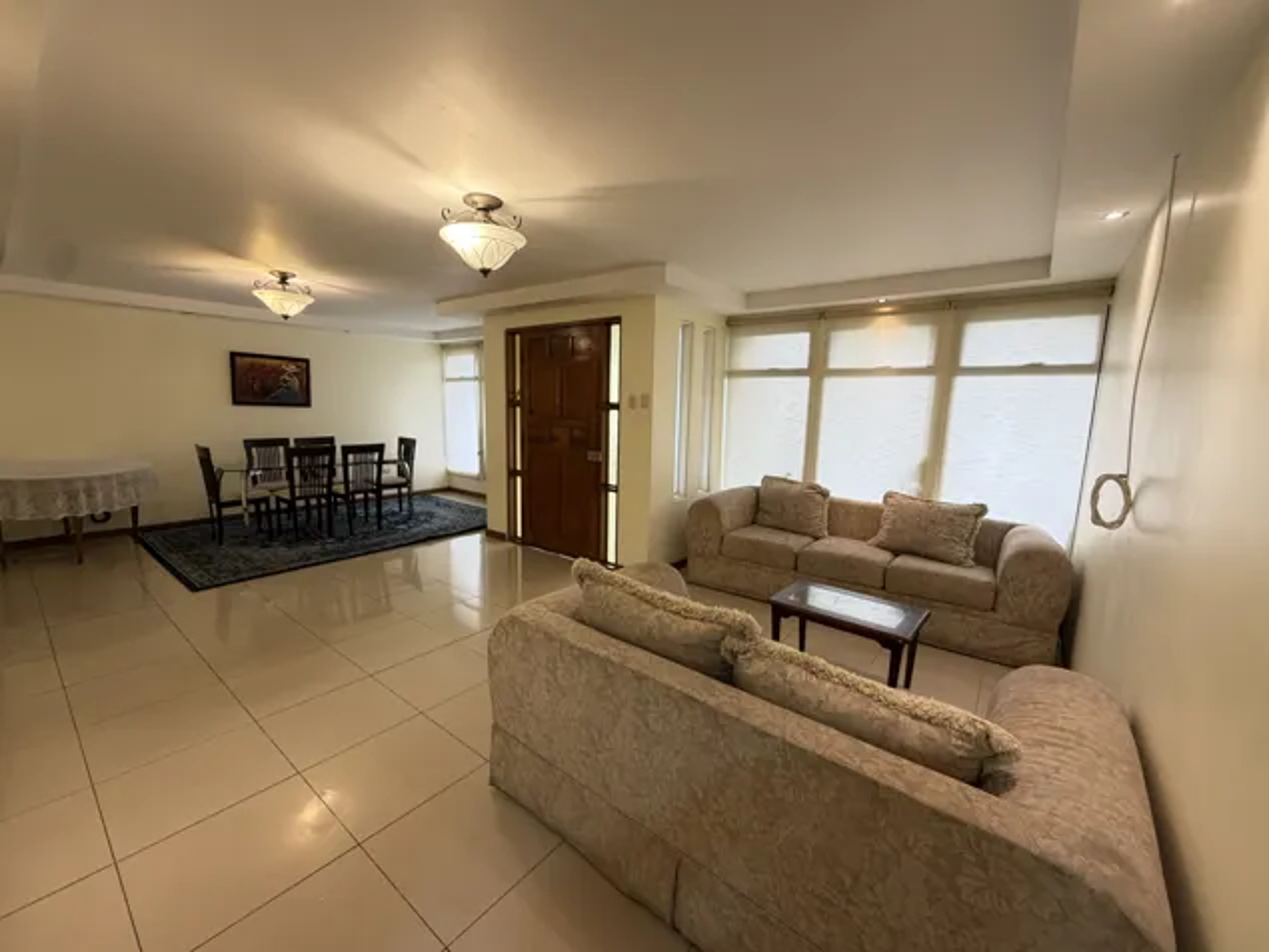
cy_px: 476
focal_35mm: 14
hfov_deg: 102.1
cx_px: 634
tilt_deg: -7.7
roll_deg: -1.0
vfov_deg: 85.7
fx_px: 513
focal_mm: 2.22
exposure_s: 1/60
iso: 250
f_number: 2.2
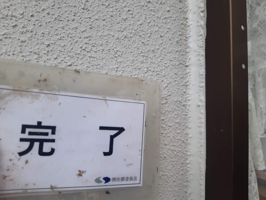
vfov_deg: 53.1
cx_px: 133
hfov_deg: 67.3
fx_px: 200
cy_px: 100
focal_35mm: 26
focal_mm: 3.93
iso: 40
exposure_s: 1/356
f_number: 1.7
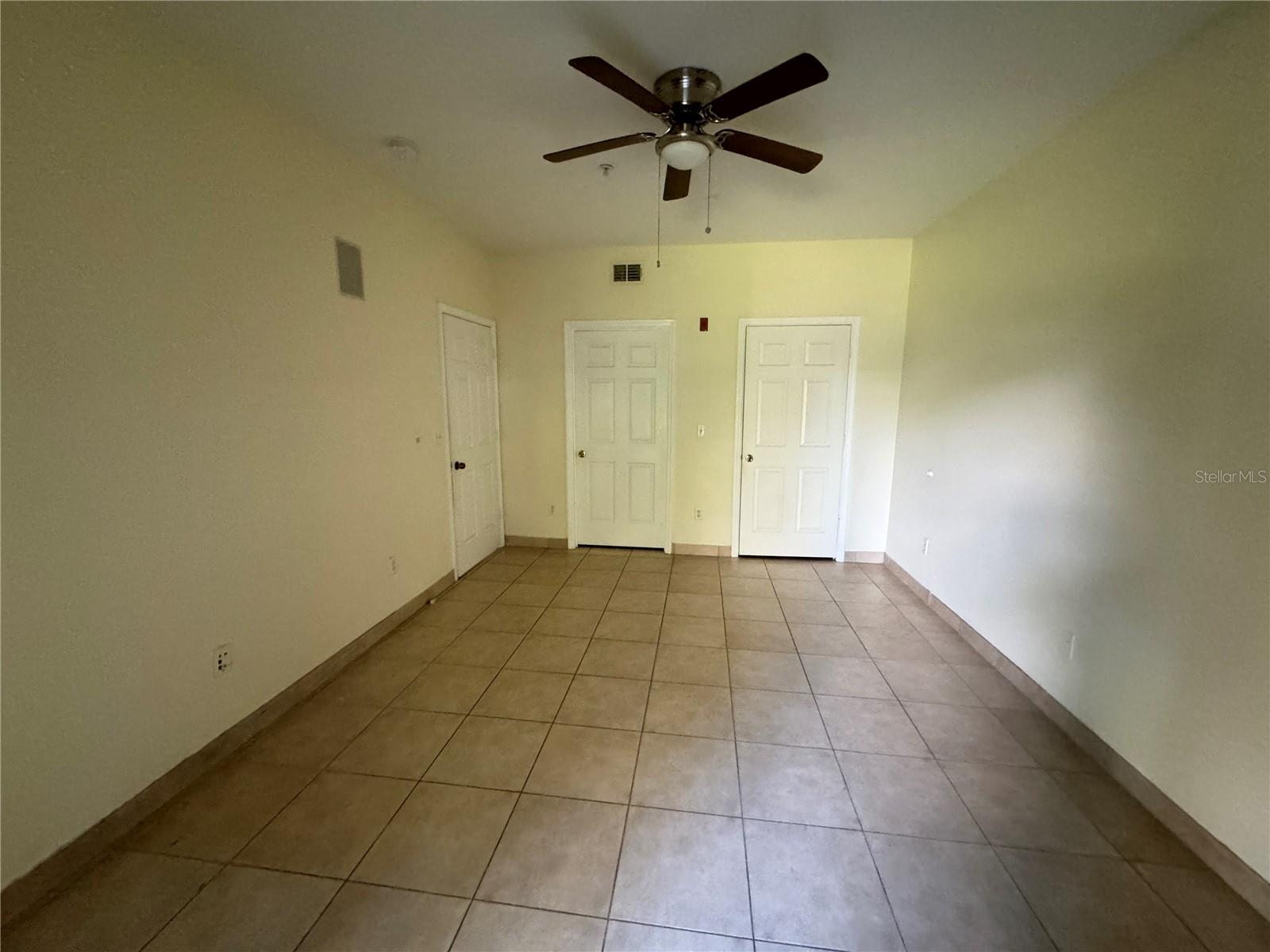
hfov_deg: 102.1
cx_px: 635
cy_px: 476
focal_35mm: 14
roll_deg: -1.1
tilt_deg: -9.6
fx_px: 514
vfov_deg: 85.7
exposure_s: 1/60
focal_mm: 2.22
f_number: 2.2
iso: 1000
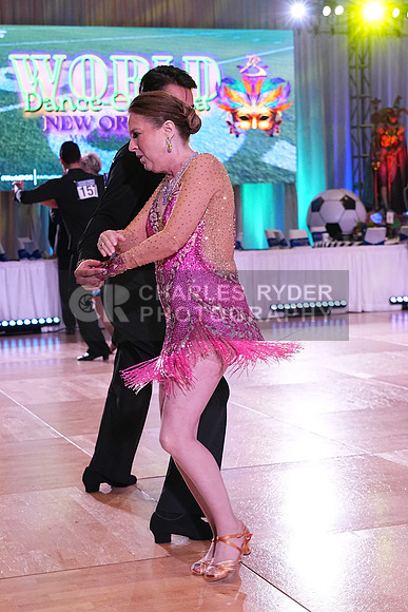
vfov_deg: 30.5
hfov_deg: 20.6
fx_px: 1121
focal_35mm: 66
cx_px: 204
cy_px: 306
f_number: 5
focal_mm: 44
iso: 3200
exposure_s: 1/400
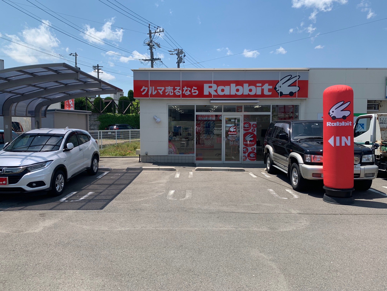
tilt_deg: -4.2
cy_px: 146
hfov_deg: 67.3
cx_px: 194
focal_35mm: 26
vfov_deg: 53.1
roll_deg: -0.1
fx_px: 291
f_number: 1.8
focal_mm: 4.25
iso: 25
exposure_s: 1/2309
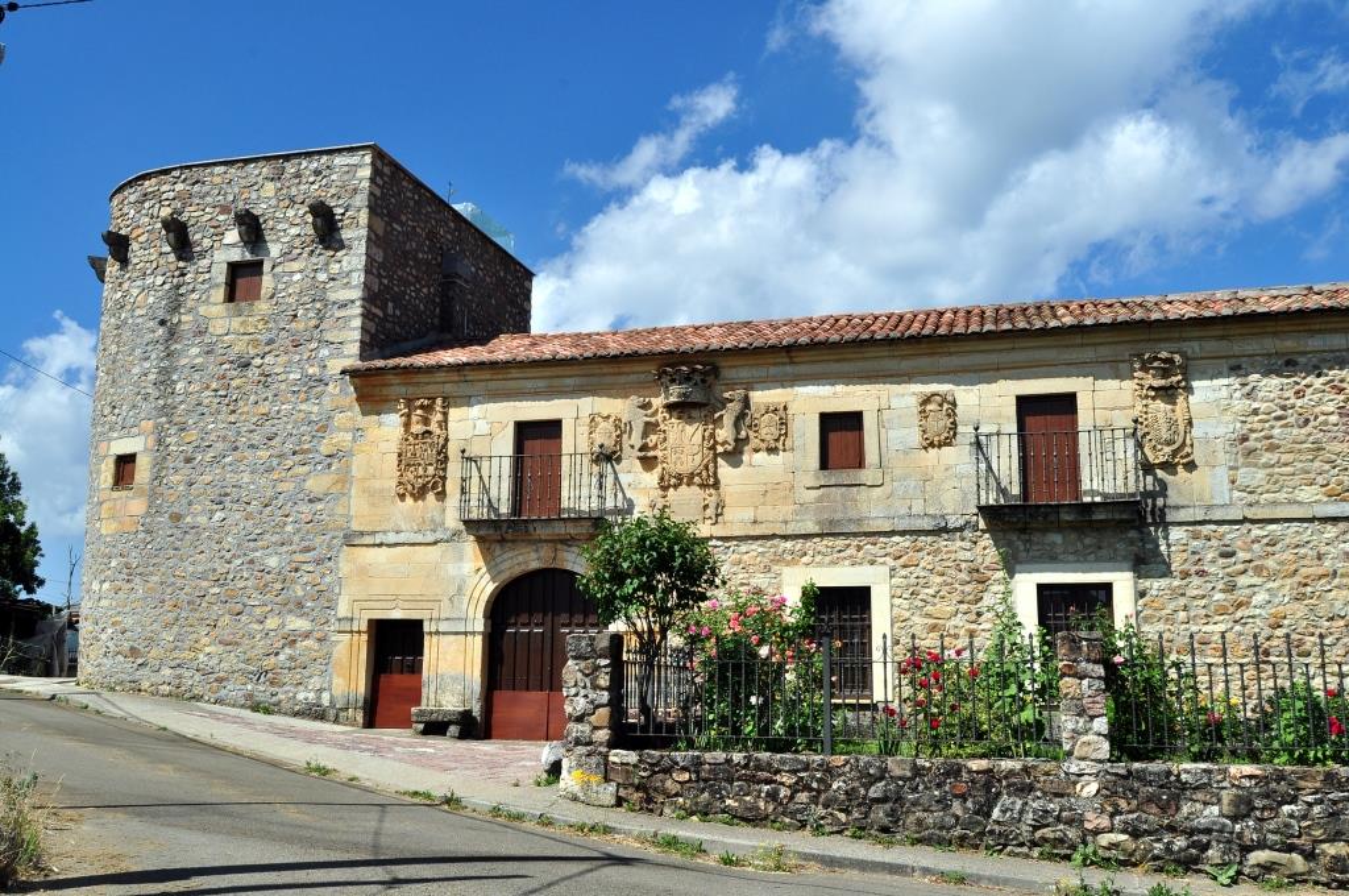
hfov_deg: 57.3
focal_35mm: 33
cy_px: 448
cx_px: 674
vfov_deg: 39.9
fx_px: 1235
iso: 200
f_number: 16
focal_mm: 22
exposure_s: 1/200
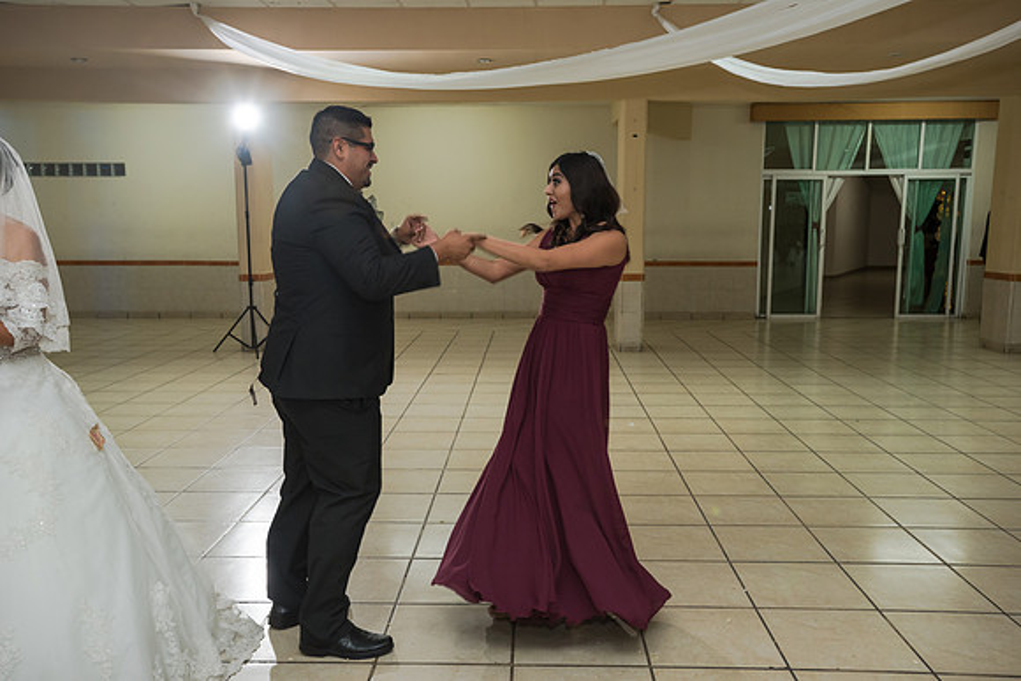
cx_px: 510
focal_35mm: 32
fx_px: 908
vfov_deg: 41.1
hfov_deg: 58.7
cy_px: 340
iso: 1600
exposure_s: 1/100
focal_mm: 32
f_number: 4
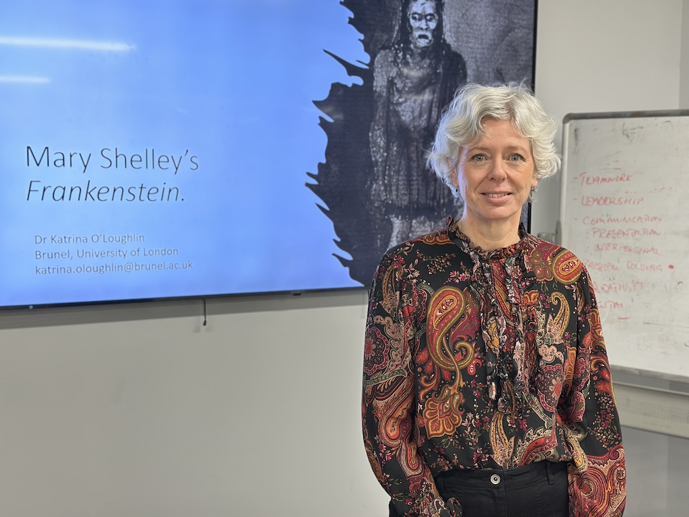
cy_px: 258
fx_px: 955
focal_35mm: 48
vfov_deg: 30.3
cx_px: 344
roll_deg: -0.3
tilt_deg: -4.1
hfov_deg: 39.7
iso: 160
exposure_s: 1/60
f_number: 1.78
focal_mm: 6.86
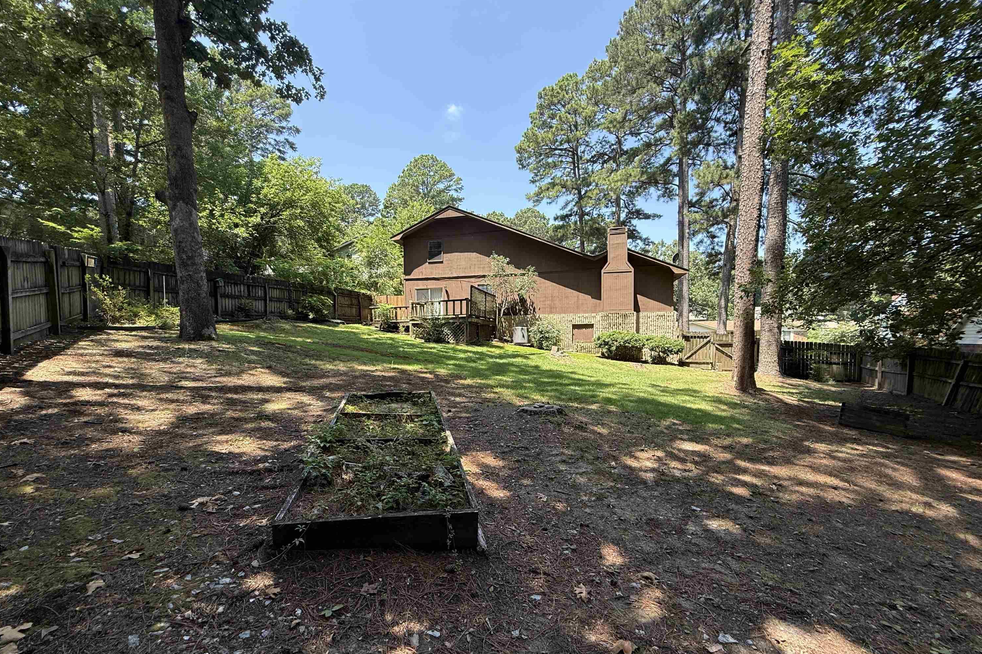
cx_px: 487
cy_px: 351
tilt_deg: -2.4
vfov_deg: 77.2
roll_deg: +0.2
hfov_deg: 100.4
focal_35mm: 15
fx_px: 409
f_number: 2.2
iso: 64
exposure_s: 1/458
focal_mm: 2.22
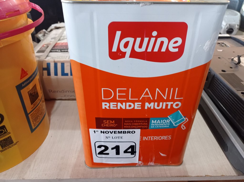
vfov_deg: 49.7
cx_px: 122
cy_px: 91
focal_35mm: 28
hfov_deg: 63.5
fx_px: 197
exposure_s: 1/24
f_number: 1.79
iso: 540
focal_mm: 4.7
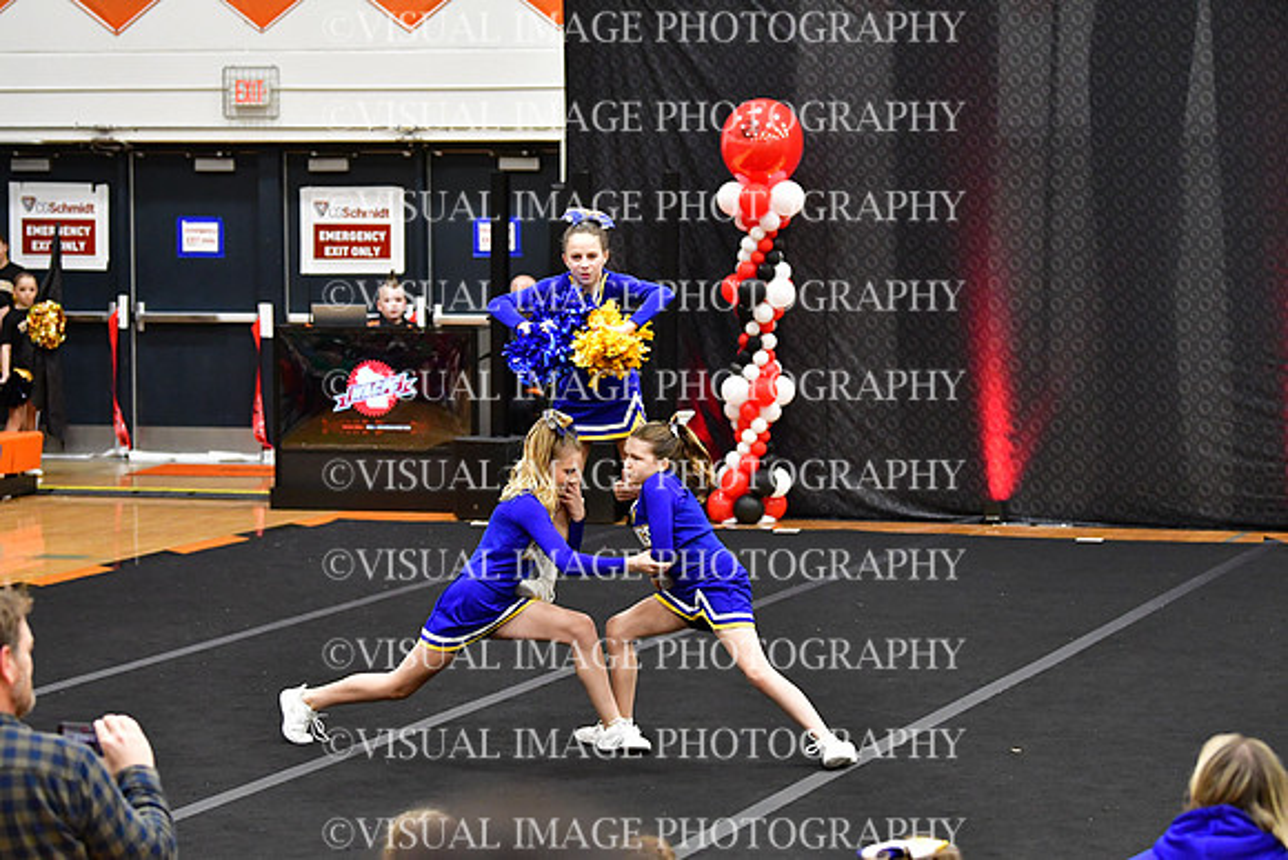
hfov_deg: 16.6
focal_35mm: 123
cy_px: 430
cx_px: 644
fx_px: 4401
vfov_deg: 11.2
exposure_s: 1/500
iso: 5000
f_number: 3.2
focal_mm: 82
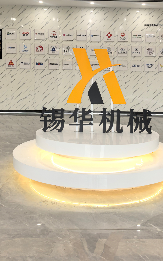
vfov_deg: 49.6
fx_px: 277
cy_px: 89
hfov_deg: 32.7
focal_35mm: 39
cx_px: 96
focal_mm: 6.98
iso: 160
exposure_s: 1/100
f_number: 2
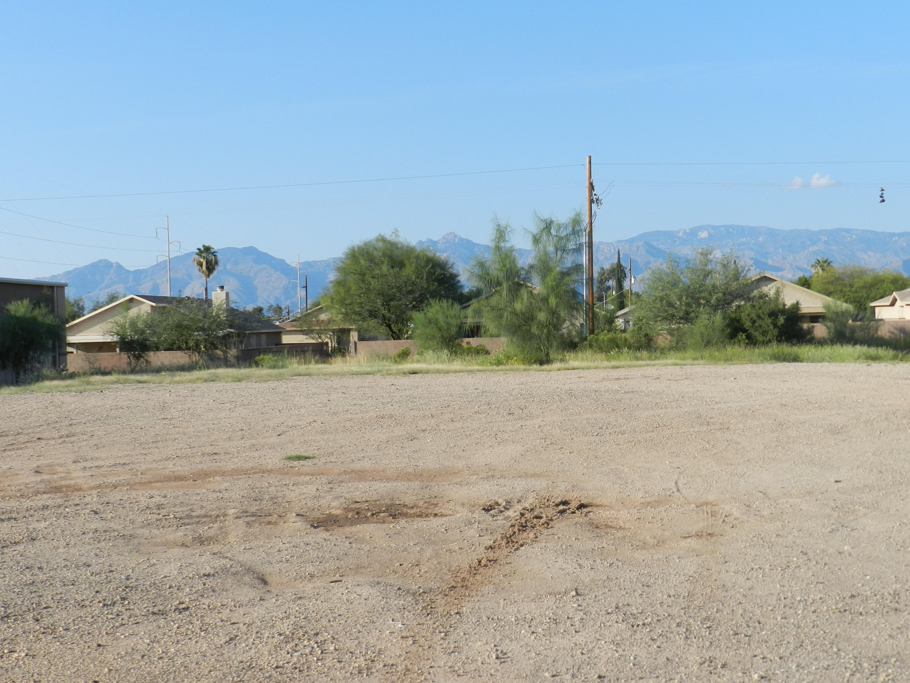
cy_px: 334
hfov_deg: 36.8
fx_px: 1367
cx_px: 514
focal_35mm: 52
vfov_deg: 28.0
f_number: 4.2
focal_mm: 8.1
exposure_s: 1/800
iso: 160
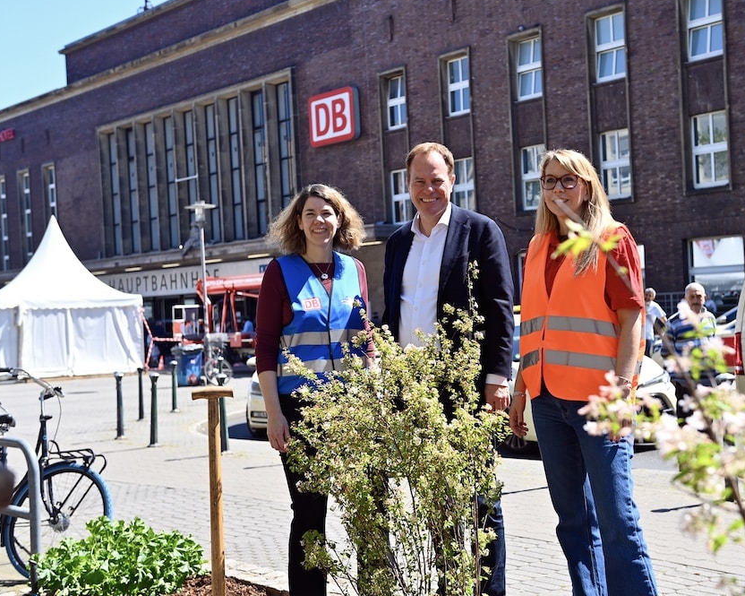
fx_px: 1146
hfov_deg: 35.9
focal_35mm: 52
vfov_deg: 29.1
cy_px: 293
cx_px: 438
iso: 100
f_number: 4
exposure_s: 1/320
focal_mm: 45
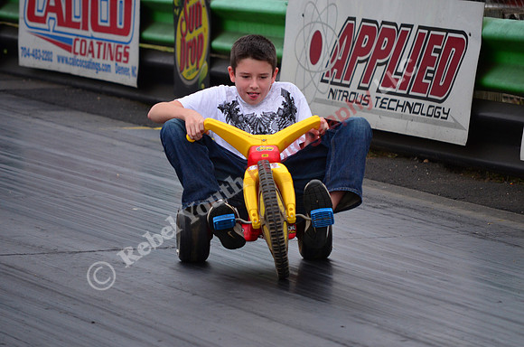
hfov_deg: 6.9
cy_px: 174
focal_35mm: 300
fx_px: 4357
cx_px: 262
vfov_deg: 4.6
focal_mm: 200
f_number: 6.3
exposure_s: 1/2500
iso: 1000
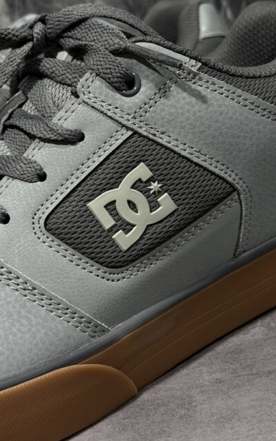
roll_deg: +17.6
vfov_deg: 32.4
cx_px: 114
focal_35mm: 63
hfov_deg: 20.6
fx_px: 758
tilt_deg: -17.7
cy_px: 181
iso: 320
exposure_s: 1/40
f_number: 1.78
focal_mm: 6.76
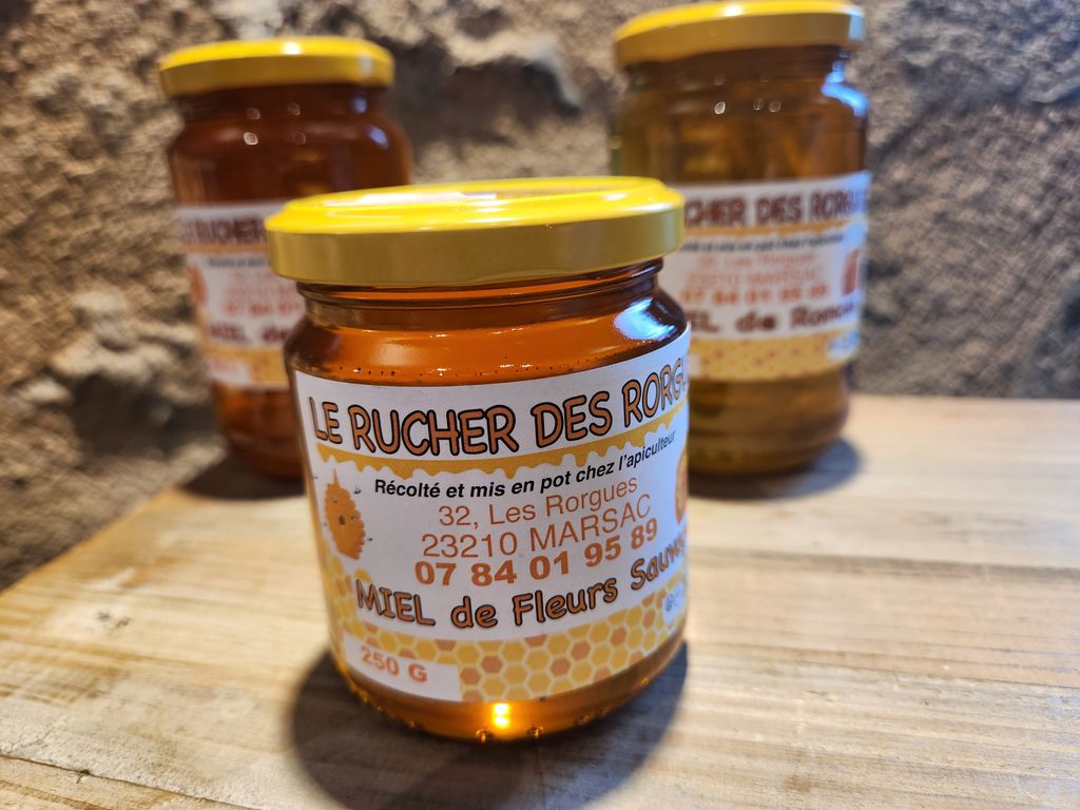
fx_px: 718
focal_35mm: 23
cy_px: 405
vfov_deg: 58.9
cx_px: 540
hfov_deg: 73.9
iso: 50
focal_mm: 5.4
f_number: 1.8
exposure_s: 1/120
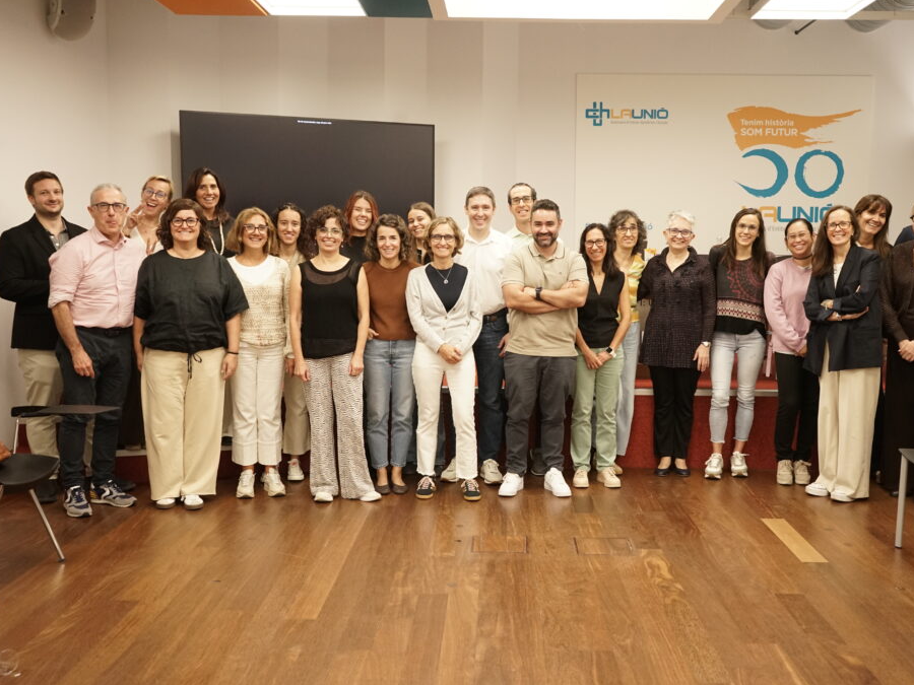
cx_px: 496
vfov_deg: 40.7
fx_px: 924
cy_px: 342
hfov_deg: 52.6
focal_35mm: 35
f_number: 5.6
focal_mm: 32
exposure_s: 1/100
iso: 2500
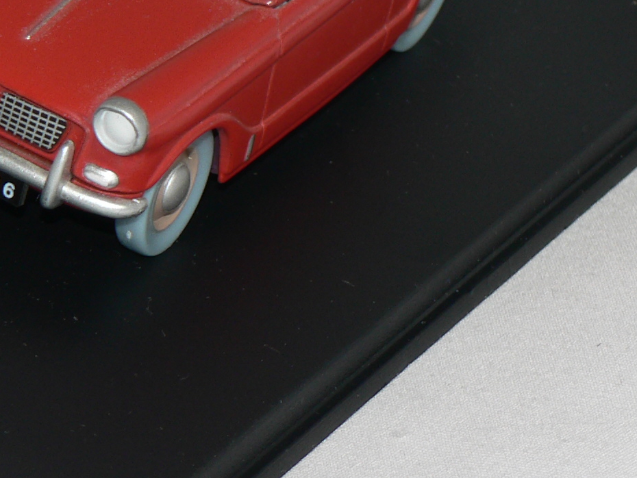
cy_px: -6
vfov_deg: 5.8
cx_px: 182
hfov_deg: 7.7
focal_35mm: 256
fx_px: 4712
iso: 80
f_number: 4
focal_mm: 15.5
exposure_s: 1/60
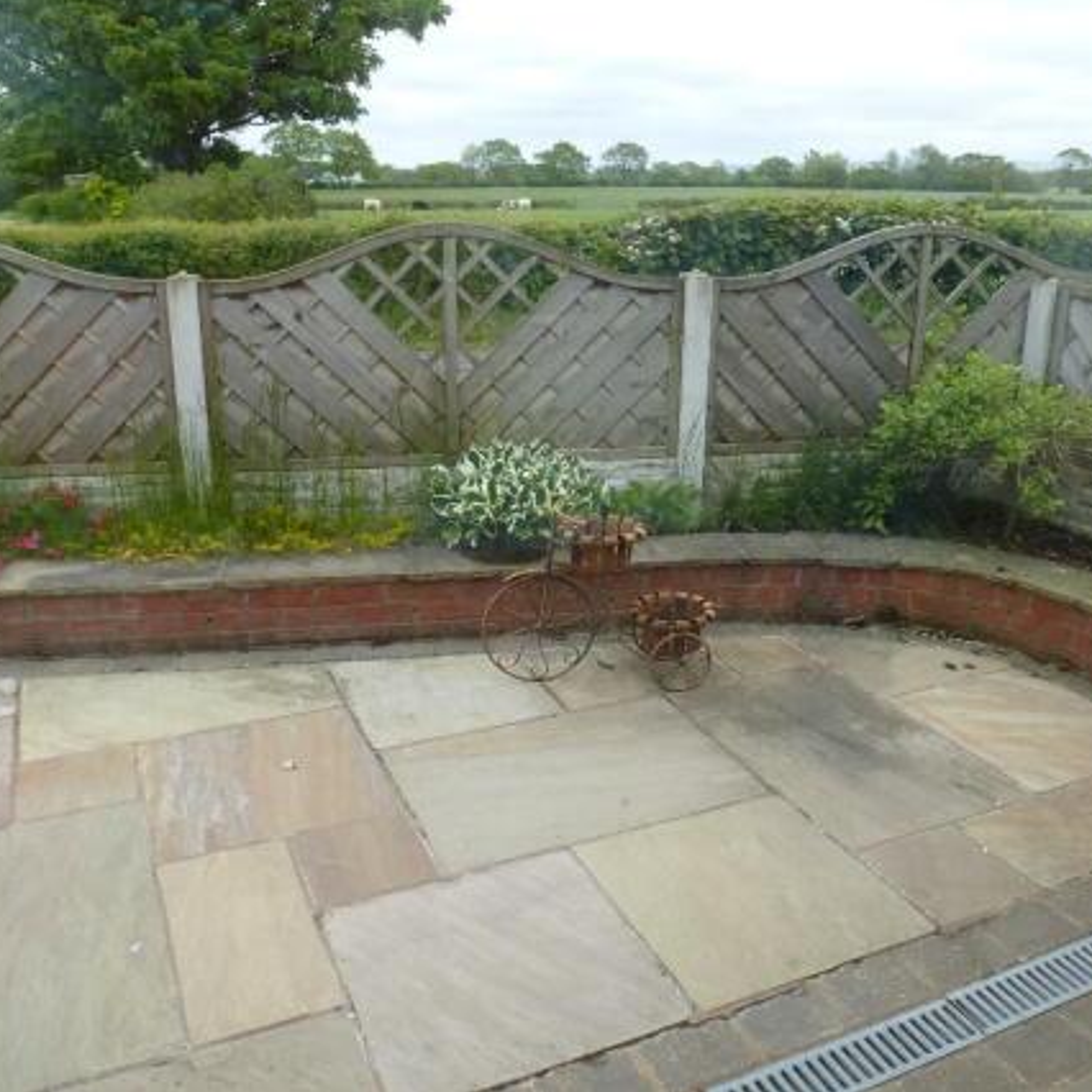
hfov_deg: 55.6
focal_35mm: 29
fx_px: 1035
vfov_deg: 55.6
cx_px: 565
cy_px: 534
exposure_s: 1/160
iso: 100
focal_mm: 4.3
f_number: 4
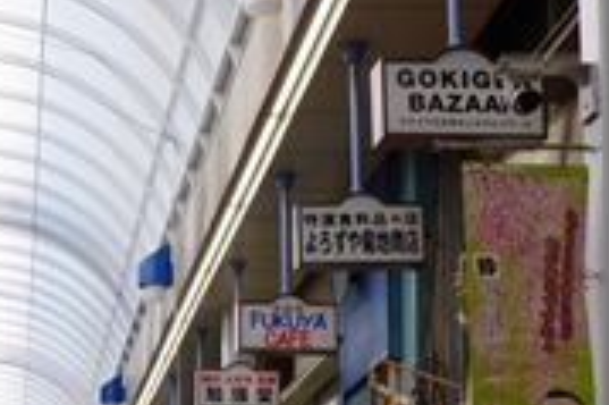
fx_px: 1700
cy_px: 415
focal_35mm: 101
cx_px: -83
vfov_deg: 13.4
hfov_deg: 19.4
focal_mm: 24.38
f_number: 8
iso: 200
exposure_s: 1/50
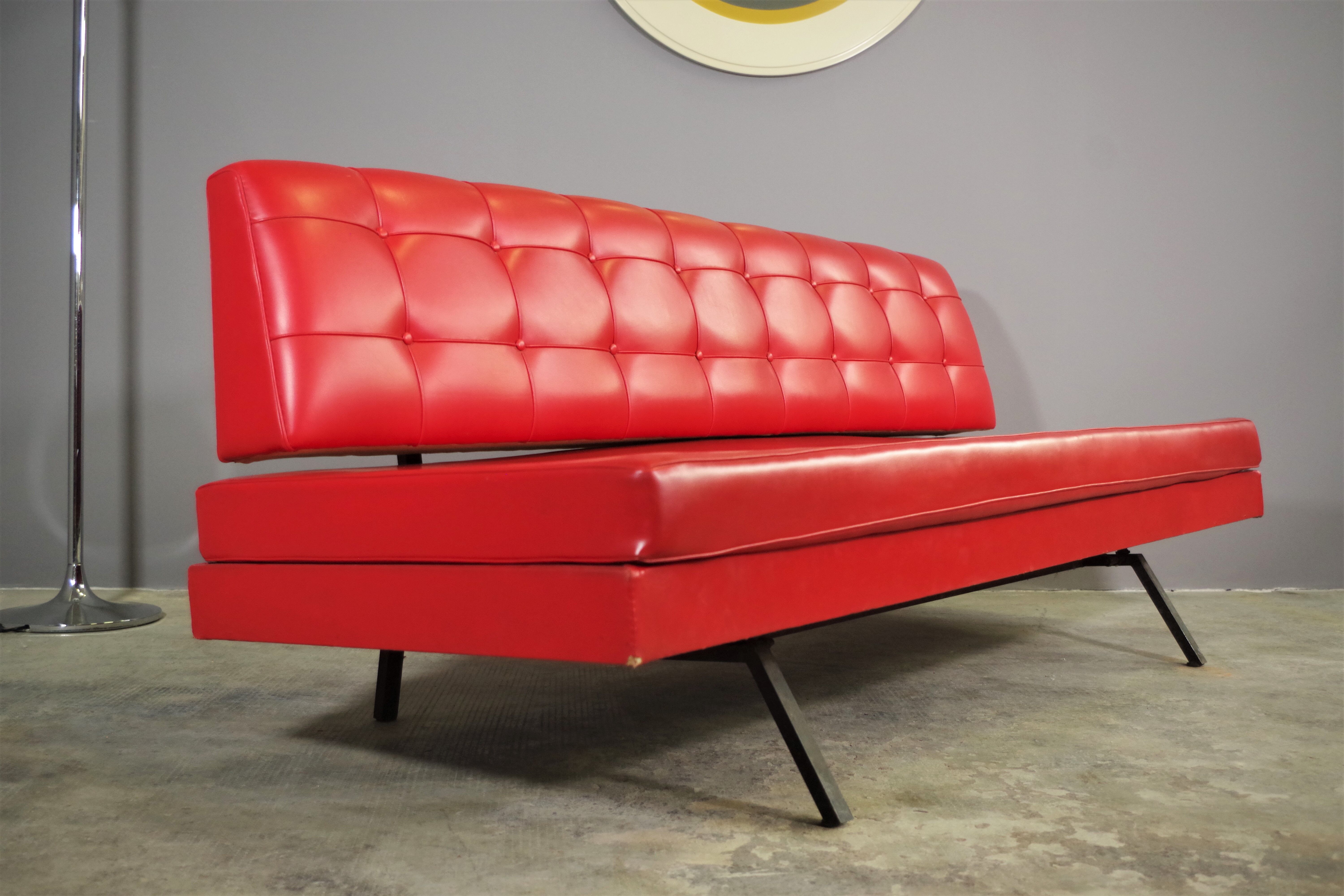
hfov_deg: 49.6
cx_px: 672
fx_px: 1456
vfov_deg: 34.2
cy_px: 448
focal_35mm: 39
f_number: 4
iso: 1600
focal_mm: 26.25
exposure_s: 1/60
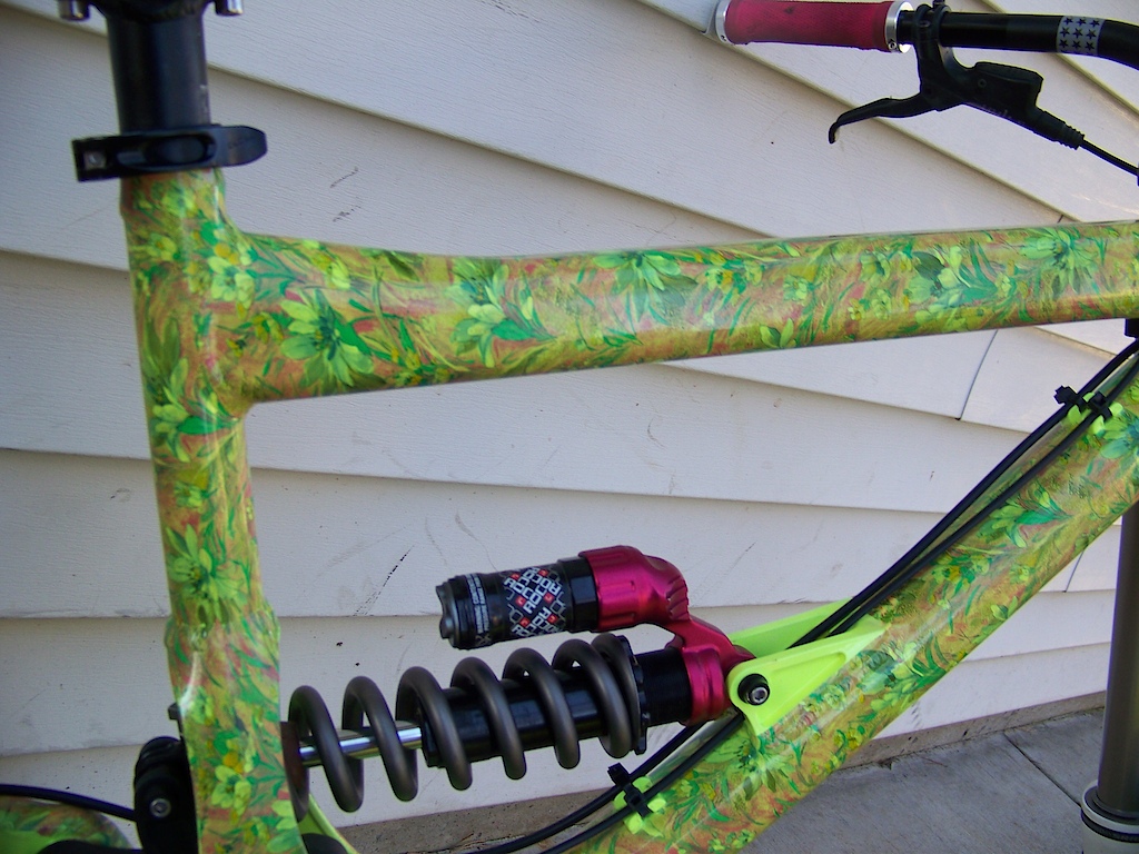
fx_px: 1185
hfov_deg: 51.4
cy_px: 427
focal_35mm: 36
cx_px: 570
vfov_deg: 39.7
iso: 64
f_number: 2.8
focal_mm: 5.85
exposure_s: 1/60
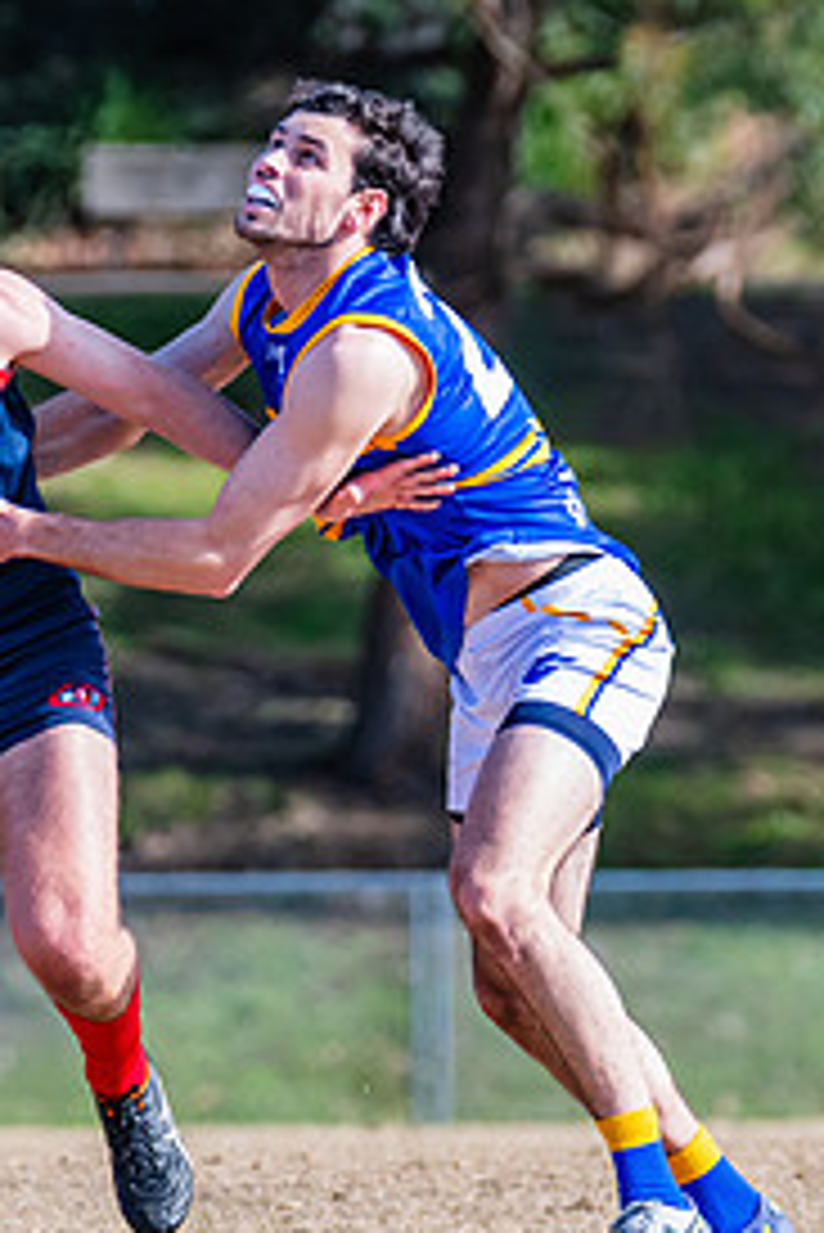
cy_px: 537
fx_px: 24310
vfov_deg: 2.9
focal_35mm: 709
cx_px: 228
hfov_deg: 1.9
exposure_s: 1/1600
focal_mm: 250
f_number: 5.6
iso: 640
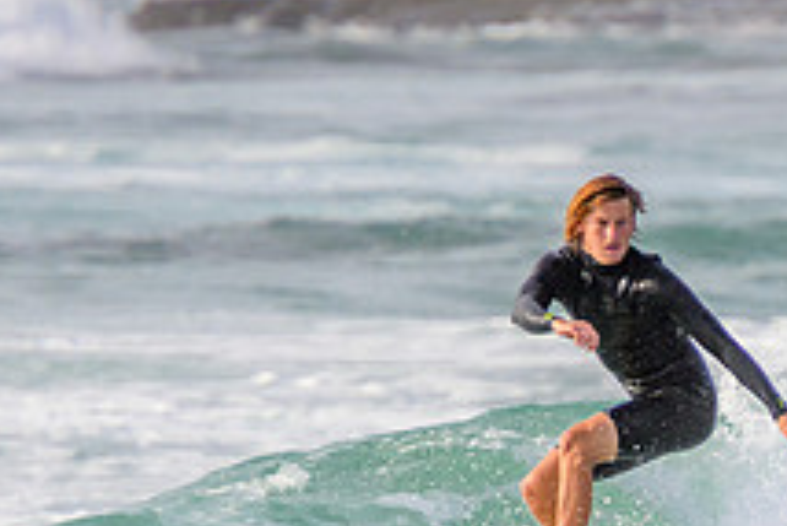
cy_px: 616
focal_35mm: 1492
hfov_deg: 1.4
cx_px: 983
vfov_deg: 0.9
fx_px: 32638
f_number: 5.6
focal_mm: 400
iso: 320
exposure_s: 1/2000
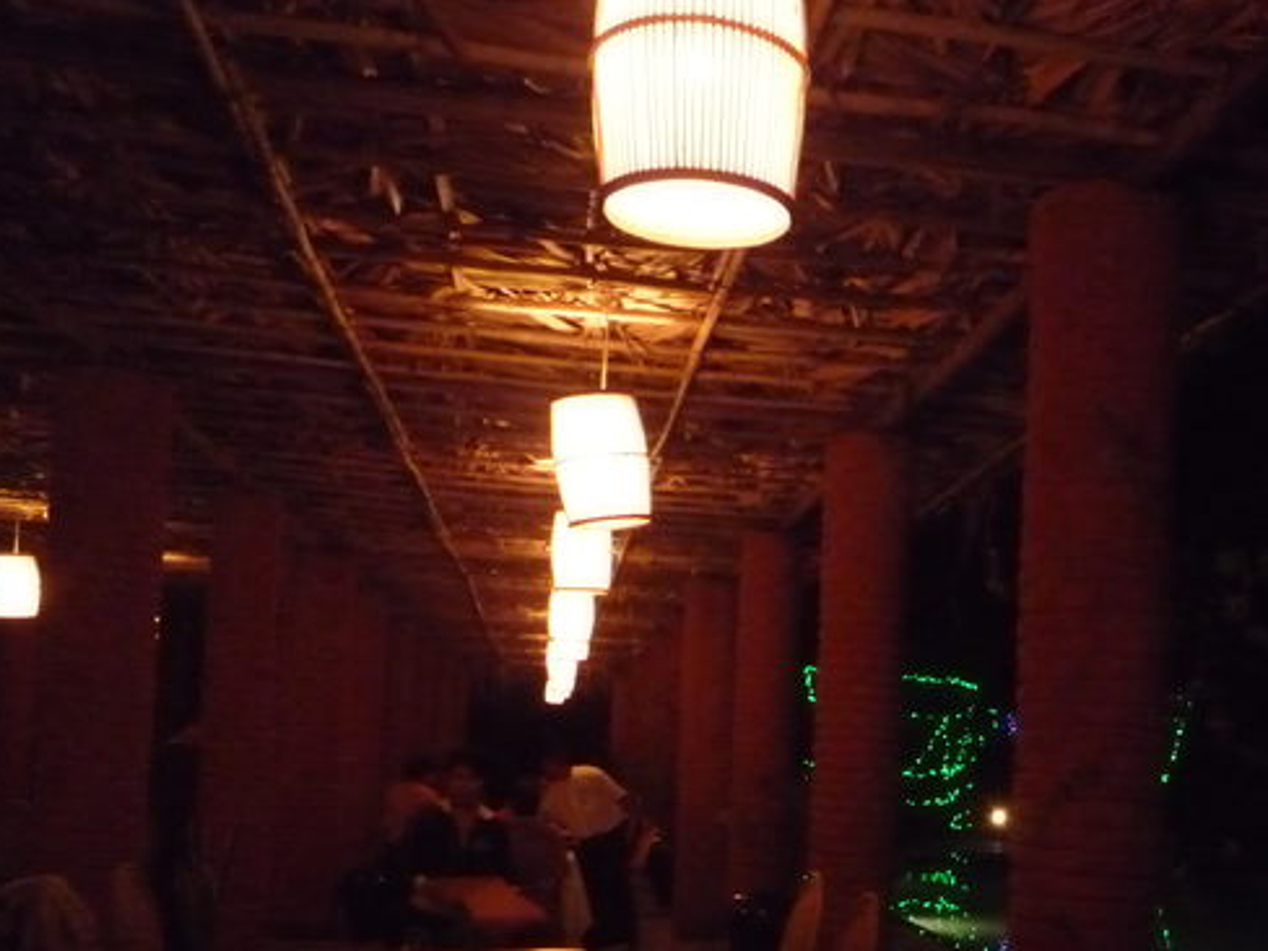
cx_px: 982
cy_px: 733
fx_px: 1502
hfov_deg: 44.0
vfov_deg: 34.3
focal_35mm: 41
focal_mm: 4.4
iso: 800
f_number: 2.8
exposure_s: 1/10
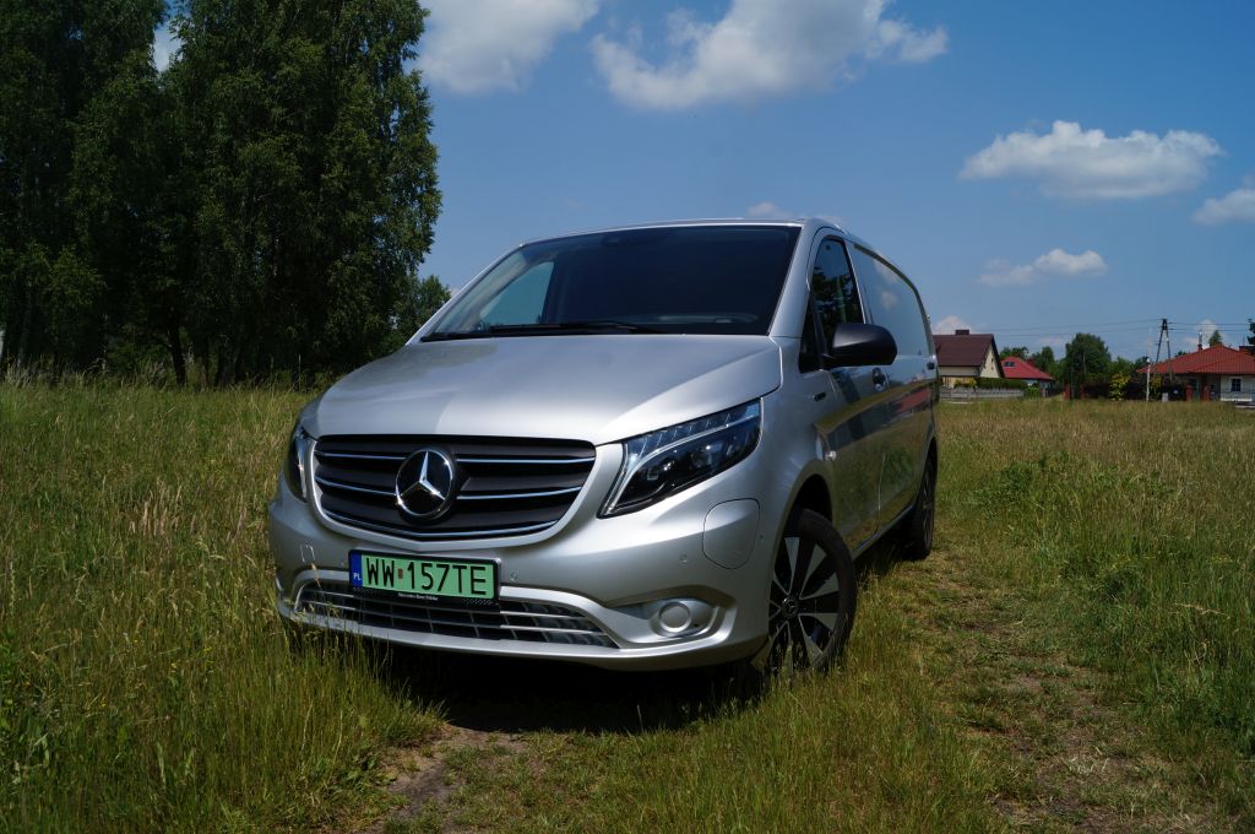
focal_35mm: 27
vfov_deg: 47.8
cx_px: 628
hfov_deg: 67.4
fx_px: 940
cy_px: 417
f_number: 13
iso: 100
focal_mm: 18
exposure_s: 1/250
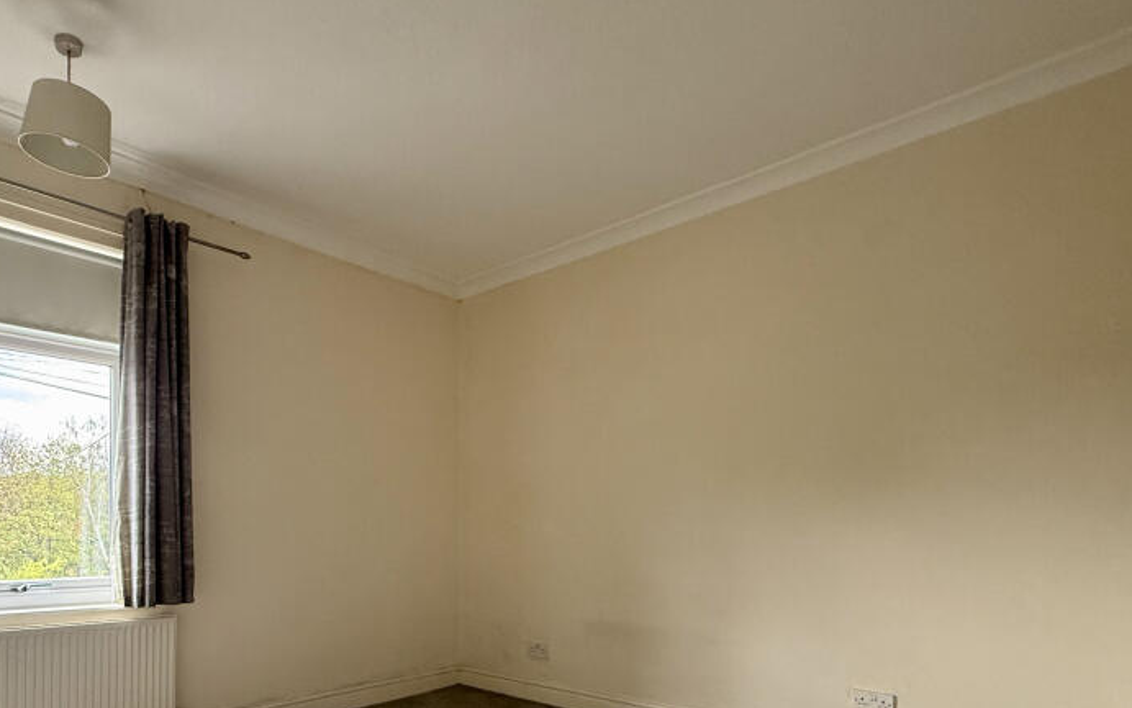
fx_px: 679
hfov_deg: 78.0
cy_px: 531
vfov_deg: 52.6
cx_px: 413
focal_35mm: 22
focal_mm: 2.22
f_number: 2.2
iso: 200
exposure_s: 1/99
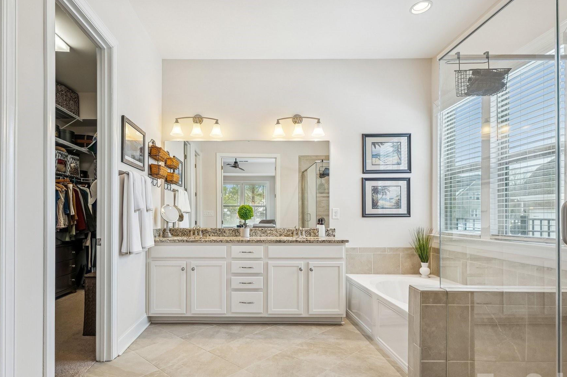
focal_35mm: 19
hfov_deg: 86.4
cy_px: 214
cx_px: 246
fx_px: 299
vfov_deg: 64.3
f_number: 8
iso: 400
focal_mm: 16
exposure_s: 1/25
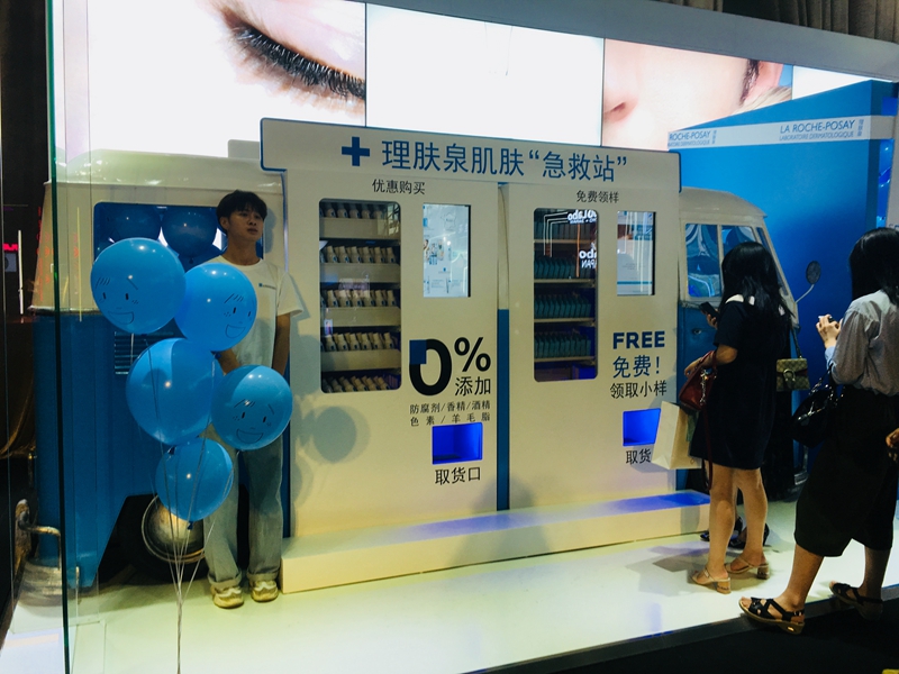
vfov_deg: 48.2
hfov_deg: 61.7
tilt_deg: -0.5
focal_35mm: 29
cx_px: 450
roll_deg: -1.6
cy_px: 337
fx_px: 753
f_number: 2.2
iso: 32
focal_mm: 4.15
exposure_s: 1/50
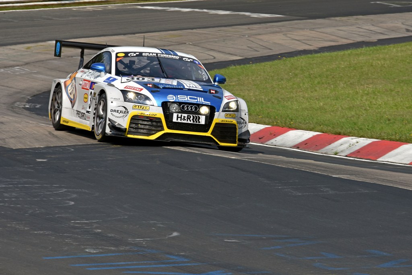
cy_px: 138
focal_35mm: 202
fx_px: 2318
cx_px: 206
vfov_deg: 6.8
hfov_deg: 10.2
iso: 100
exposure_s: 1/400
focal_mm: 135
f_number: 11
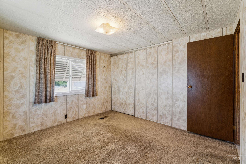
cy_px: 82
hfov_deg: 98.2
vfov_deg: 75.1
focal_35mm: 16
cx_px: 123
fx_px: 107
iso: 400
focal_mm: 15.6
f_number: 13
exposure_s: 1/5
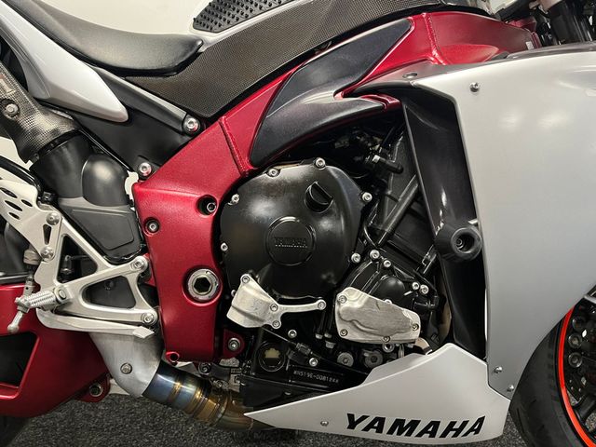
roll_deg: -1.8
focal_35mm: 26
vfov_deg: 53.1
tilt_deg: -5.7
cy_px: 224
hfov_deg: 67.3
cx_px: 298
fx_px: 448
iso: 500
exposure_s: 1/50
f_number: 1.6
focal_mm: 5.1
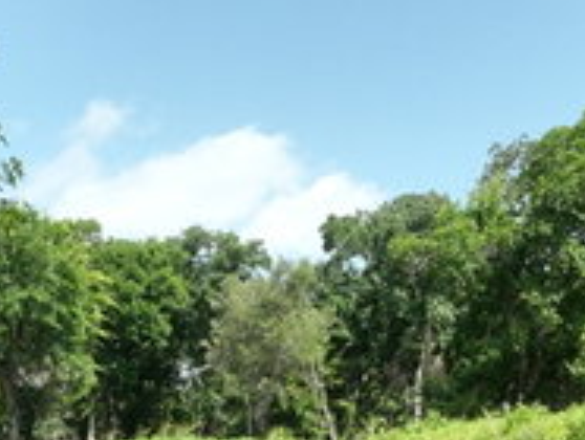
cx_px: 286
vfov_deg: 20.3
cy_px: 578
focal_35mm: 66
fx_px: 1117
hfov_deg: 29.4
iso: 120
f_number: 2.8
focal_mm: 12.29
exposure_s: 1/60
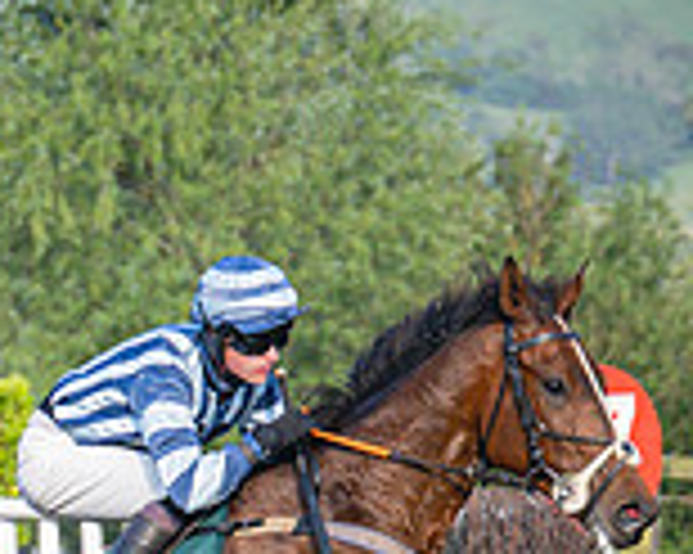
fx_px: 15988
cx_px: -372
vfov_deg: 2.0
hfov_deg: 2.5
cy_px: 494
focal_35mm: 780
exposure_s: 1/1600
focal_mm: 115
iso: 400
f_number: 4
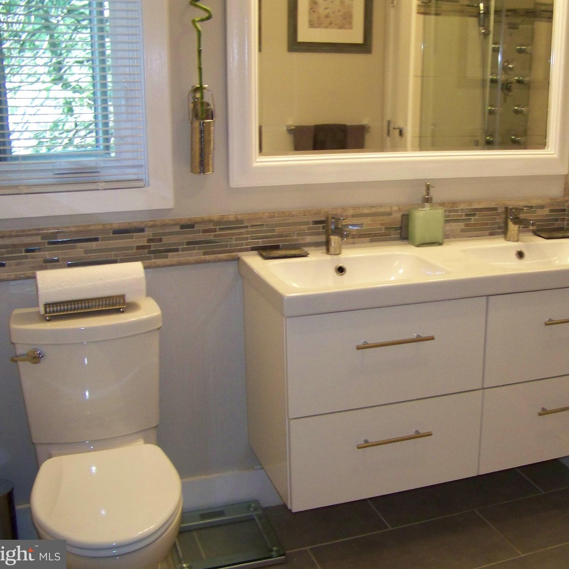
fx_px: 800
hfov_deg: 38.9
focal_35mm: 43
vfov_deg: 39.2
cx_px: 357
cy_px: 282
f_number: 2.8
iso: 200
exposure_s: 1/30
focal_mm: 5.85
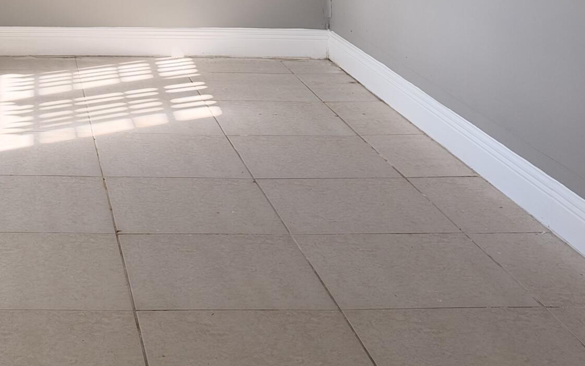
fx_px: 1084
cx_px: 19
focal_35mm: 68
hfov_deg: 28.6
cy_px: -177
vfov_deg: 17.3
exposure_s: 1/245
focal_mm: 6.93
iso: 80
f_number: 1.8
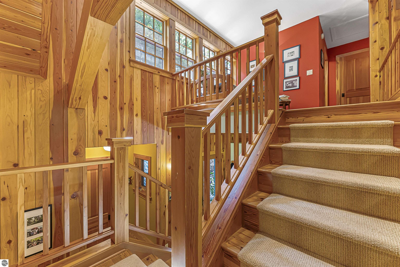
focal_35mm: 15
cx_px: 200
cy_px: 134
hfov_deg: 101.9
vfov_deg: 78.9
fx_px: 162
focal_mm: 14.6
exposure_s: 1/25
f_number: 4.5
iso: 3200
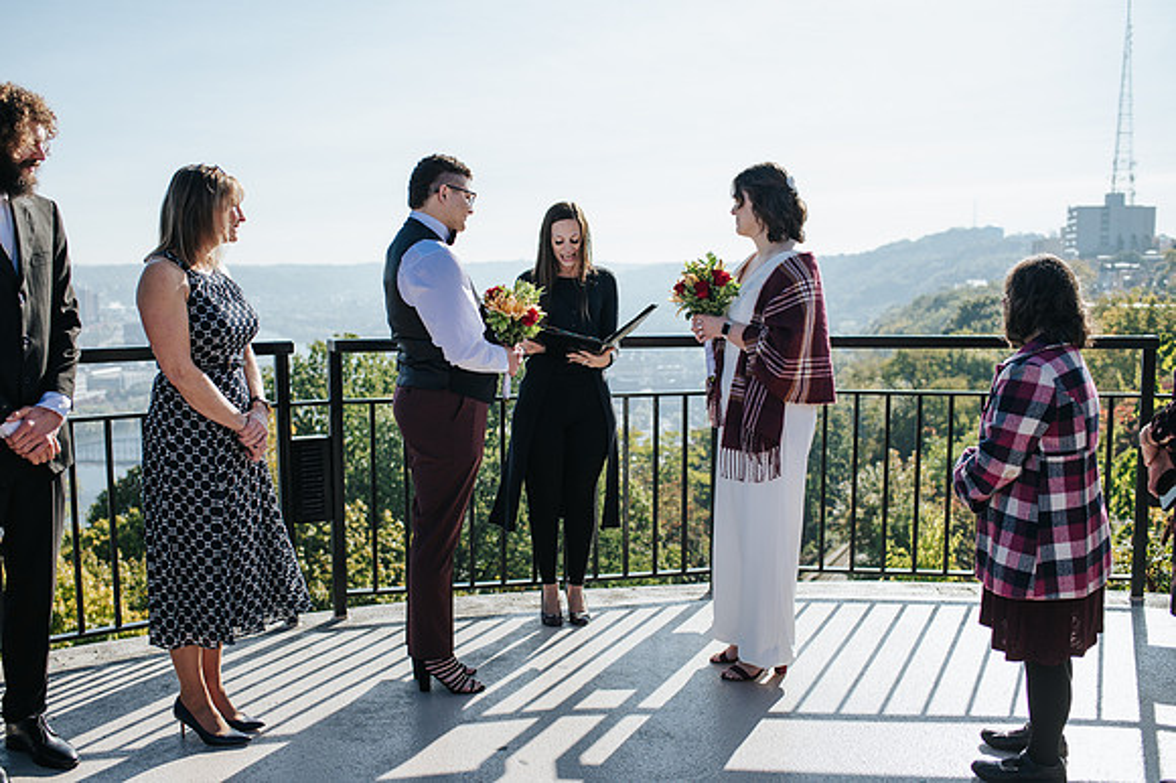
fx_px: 1210
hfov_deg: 51.8
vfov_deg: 35.8
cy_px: 404
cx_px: 564
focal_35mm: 37
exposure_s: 1/1000
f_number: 3.2
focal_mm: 35
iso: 100
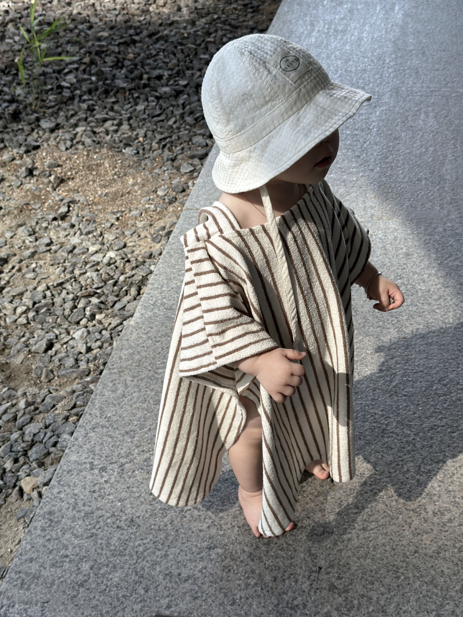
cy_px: 308
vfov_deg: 39.7
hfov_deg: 30.3
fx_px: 856
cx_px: 232
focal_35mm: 48
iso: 80
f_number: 1.78
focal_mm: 6.86
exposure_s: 1/830
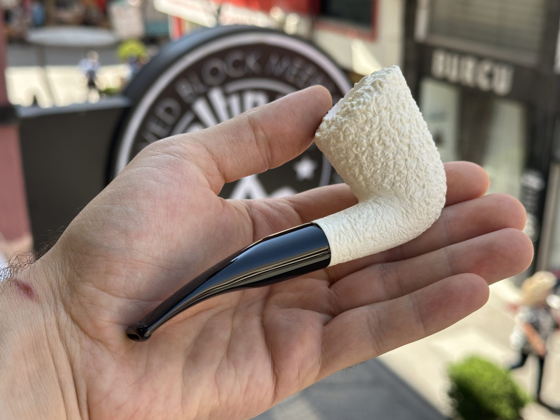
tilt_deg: -19.3
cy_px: 210
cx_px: 280
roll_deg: -0.2
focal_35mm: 48
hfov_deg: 39.7
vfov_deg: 30.3
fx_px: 777
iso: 64
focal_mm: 6.86
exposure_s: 1/623
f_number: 1.78
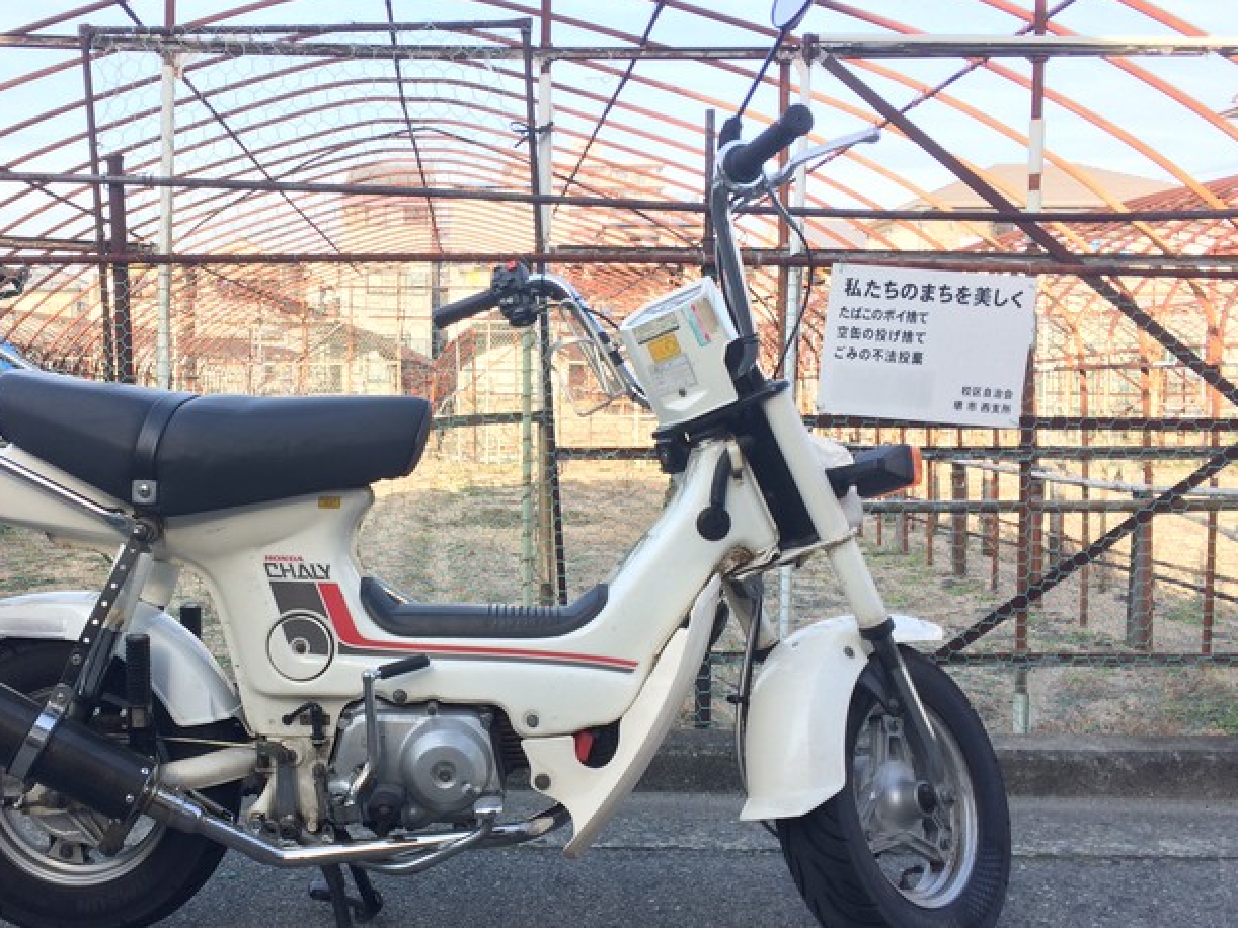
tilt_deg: -5.2
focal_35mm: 38
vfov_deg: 37.7
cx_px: 444
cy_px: 502
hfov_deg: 48.4
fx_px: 1359
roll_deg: +3.1
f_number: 2.2
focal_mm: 4.15
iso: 32
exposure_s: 1/380
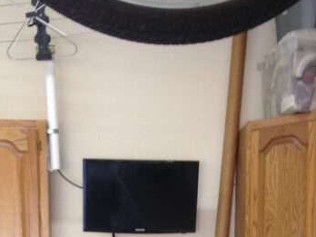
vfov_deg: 14.0
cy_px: 387
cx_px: 139
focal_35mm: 97
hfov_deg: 20.2
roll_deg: +0.5
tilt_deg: -7.3
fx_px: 885
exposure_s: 1/24
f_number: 2.4
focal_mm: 4.12
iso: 50
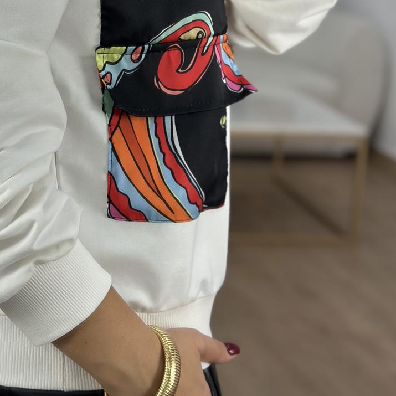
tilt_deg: -30.6
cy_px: 41
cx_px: 90
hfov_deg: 18.2
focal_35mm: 95
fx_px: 1230
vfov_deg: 18.0
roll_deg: -3.2
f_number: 1.78
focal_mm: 6.86
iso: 80
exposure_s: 1/343
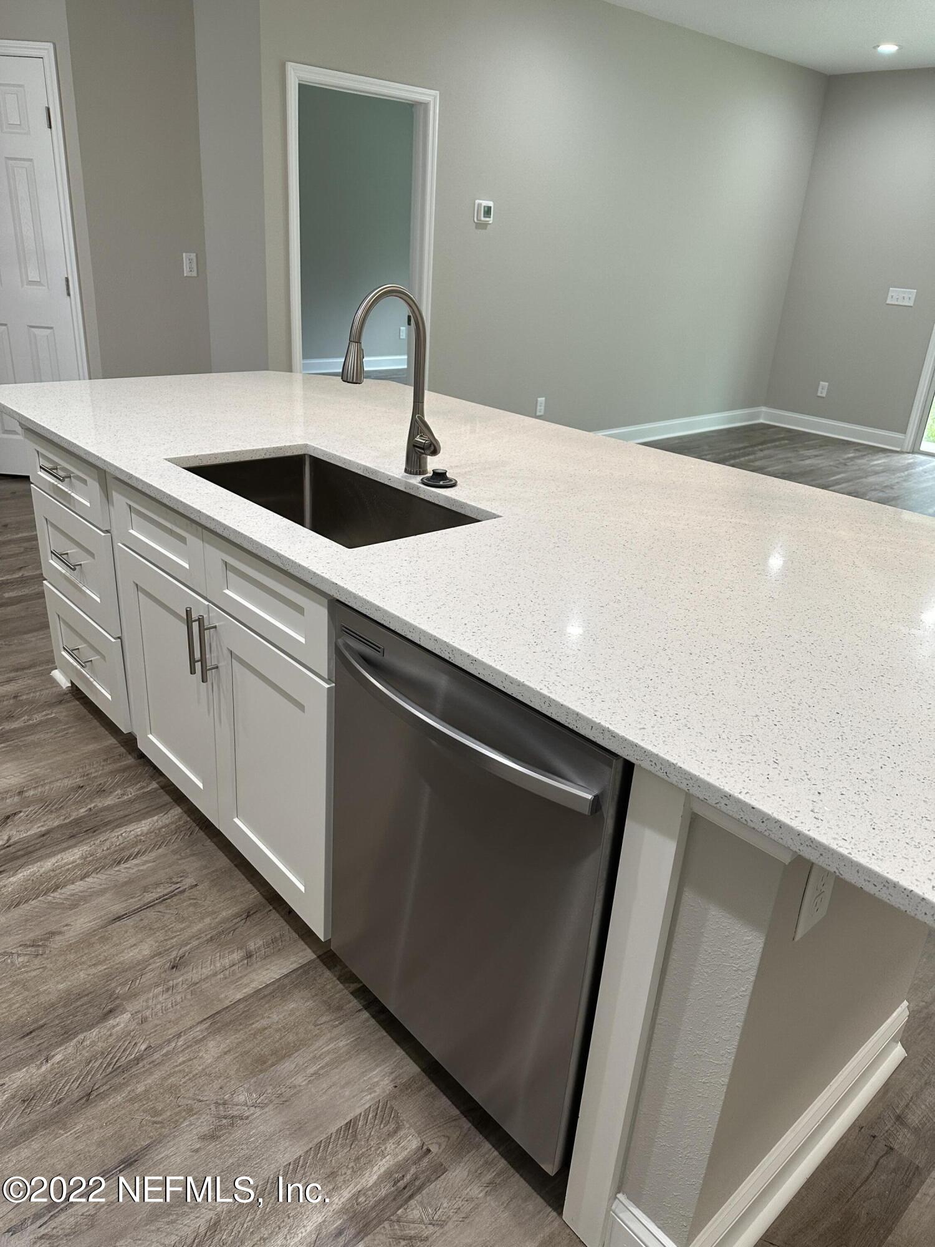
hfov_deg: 56.8
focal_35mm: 24
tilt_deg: -24.4
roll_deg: -3.0
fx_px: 864
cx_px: 468
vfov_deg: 71.6
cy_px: 624
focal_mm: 6.86
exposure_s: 1/120
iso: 160
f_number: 1.78
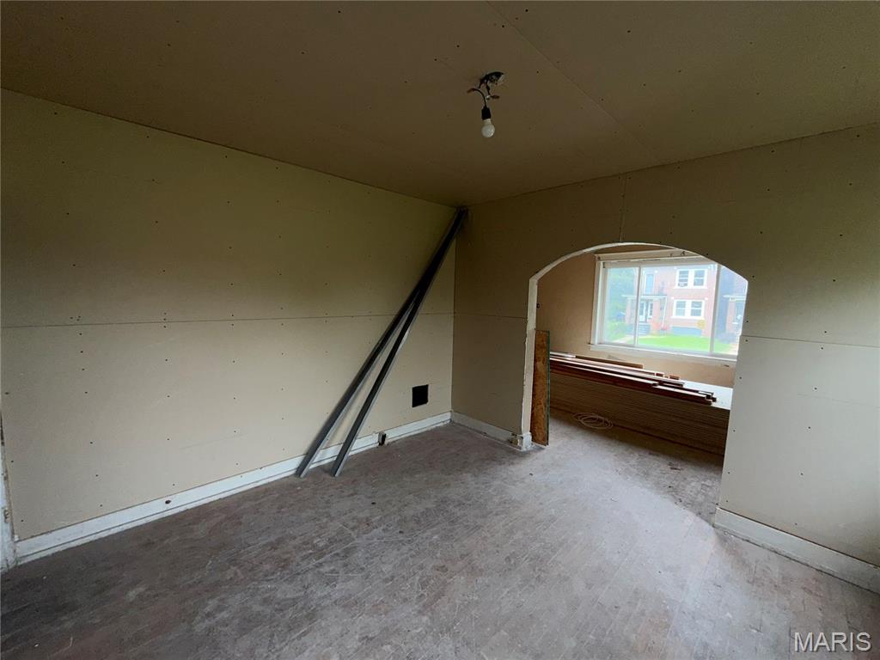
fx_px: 356
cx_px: 440
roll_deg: -1.6
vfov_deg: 85.7
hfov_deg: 102.1
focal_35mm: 14
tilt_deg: -7.1
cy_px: 330
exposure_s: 1/121
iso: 32
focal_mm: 2.22
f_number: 2.2
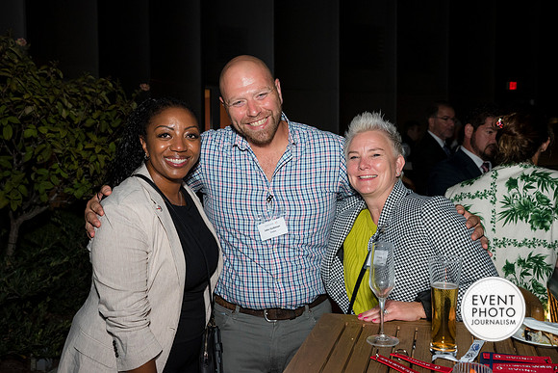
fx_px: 589
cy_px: 186
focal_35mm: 38
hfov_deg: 50.7
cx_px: 279
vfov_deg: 35.1
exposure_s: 1/125
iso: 1250
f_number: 5.6
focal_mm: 38
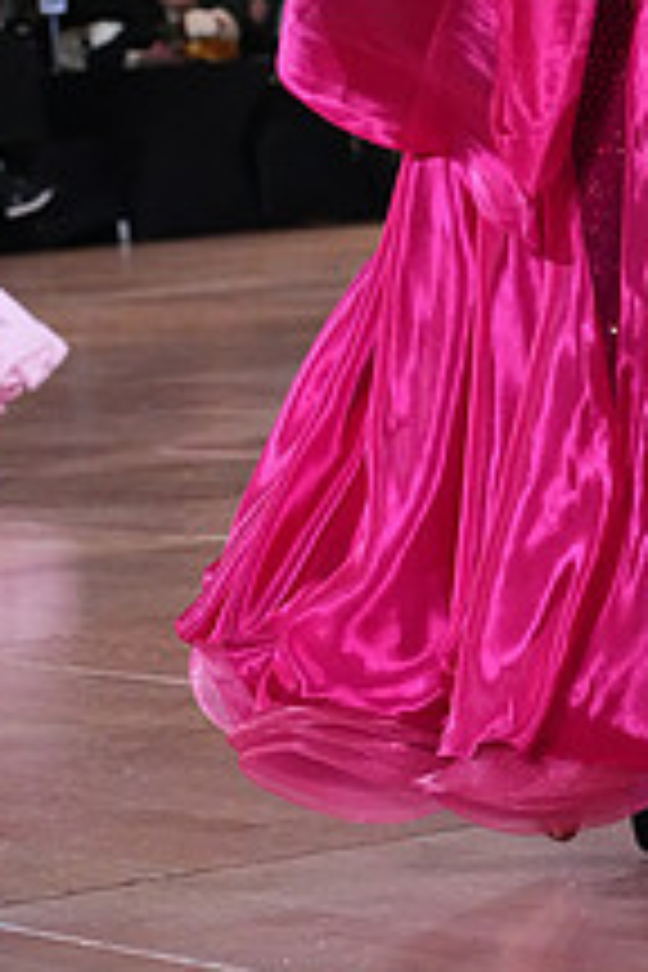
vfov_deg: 10.8
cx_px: 839
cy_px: -148
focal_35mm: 188
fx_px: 5076
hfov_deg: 7.2
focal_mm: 70
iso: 8000
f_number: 6.3
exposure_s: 1/400
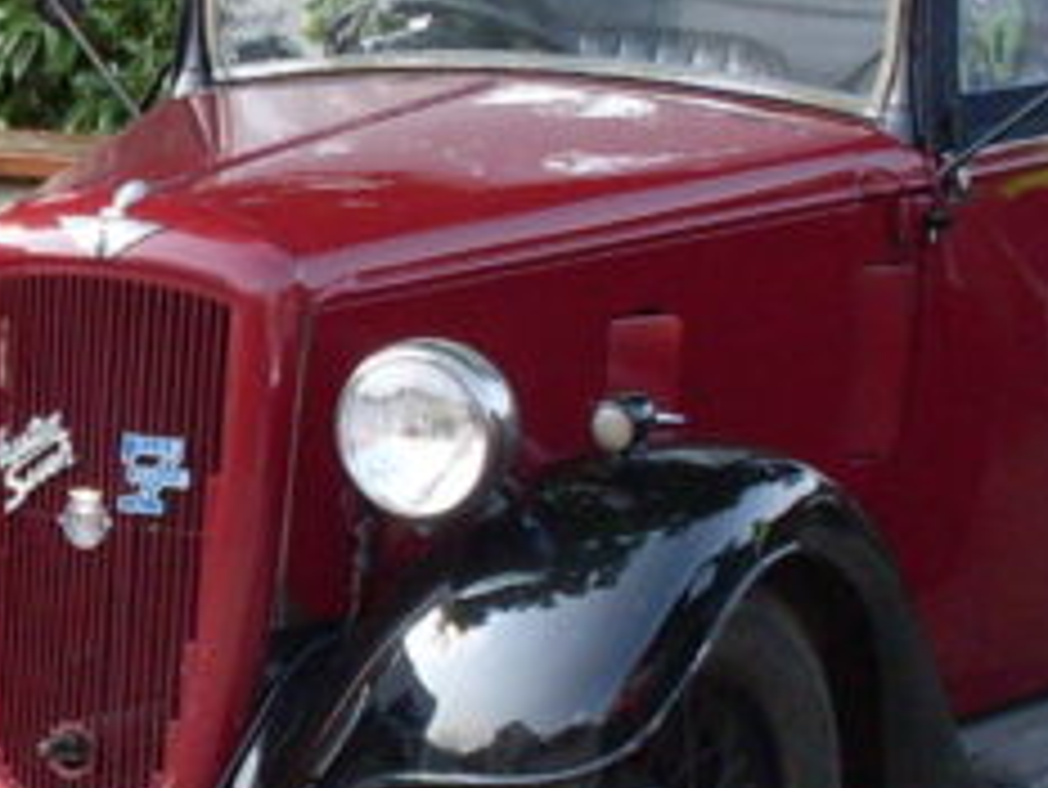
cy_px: 495
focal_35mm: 167
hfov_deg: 11.6
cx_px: -144
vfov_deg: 8.9
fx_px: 5059
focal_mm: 6.3
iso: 80
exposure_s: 1/350
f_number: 2.8
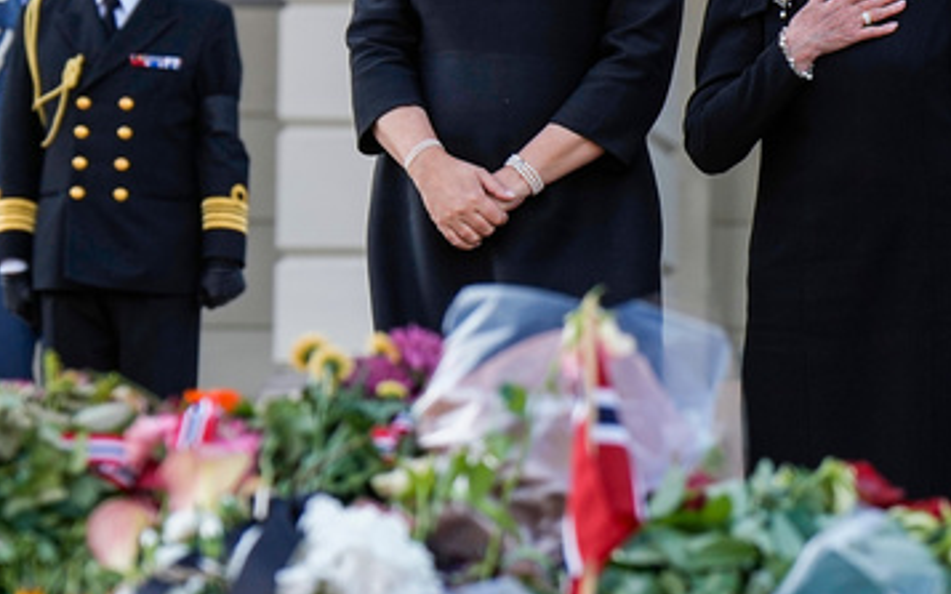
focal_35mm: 324
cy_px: 301
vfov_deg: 4.1
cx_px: 1223
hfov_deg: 6.4
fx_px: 8396
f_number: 4.5
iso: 400
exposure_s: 1/640
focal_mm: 111
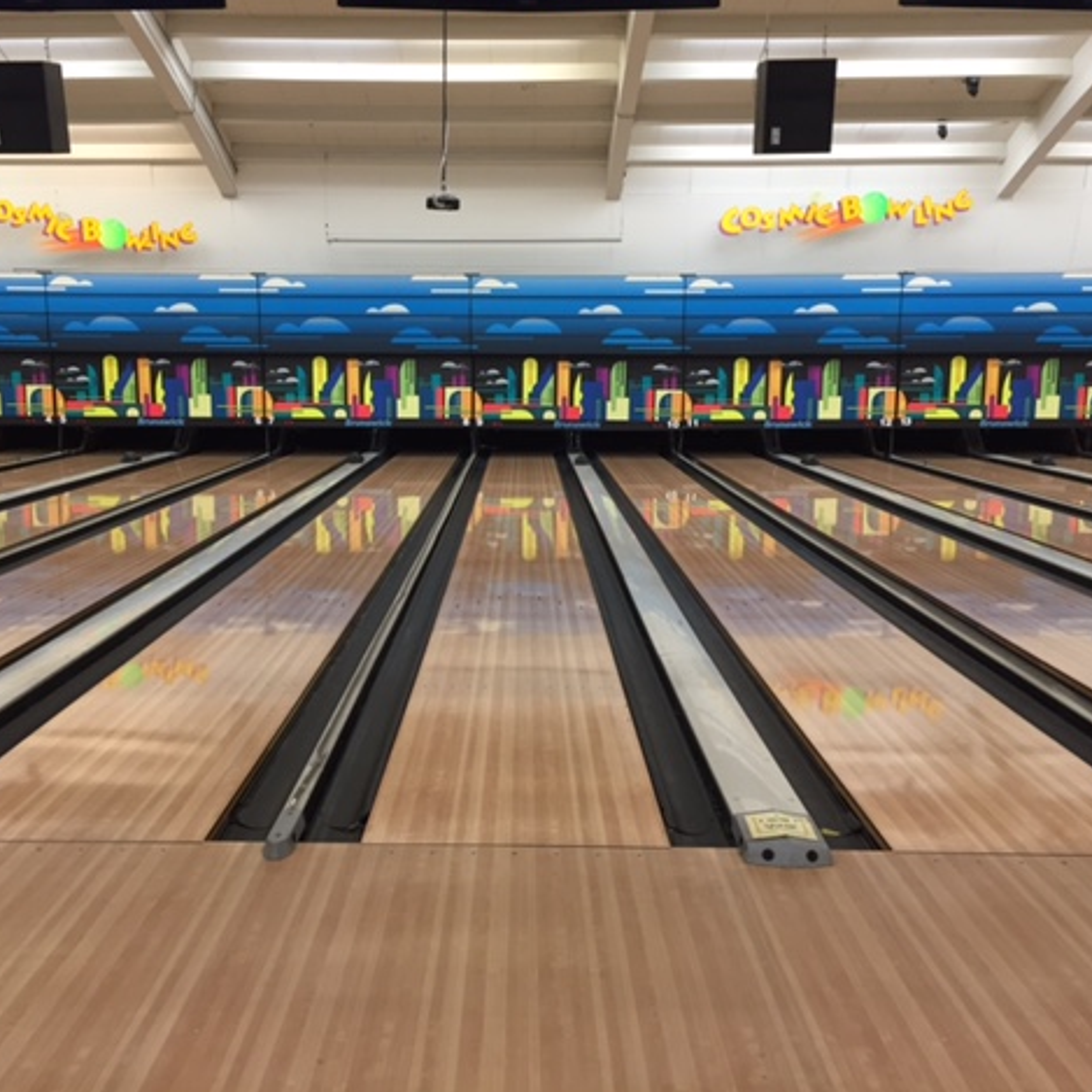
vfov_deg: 47.2
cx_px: 487
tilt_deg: -8.4
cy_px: 540
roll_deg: -0.6
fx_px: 1249
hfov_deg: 47.1
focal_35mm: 35
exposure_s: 1/30
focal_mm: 4.15
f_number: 2.2
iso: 80
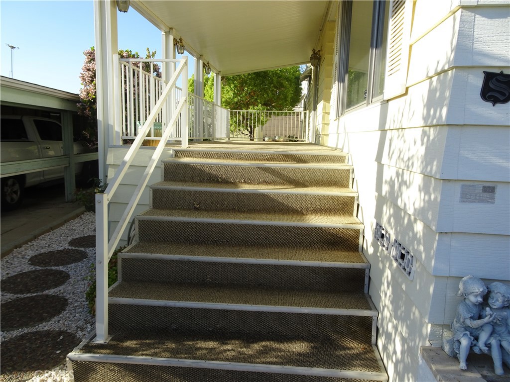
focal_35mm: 24
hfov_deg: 71.6
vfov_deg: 56.8
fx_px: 354
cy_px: 191
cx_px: 255
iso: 80
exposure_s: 1/400
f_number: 3.5
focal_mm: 4.13
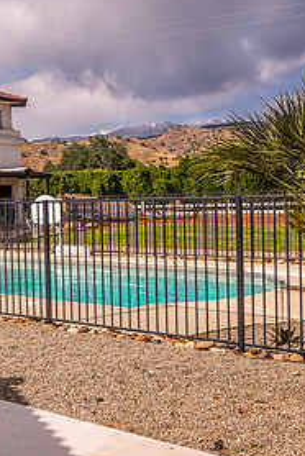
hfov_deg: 26.3
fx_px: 634
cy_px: 216
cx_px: 41
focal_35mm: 50
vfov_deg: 39.5
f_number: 8
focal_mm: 24
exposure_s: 1/125
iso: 64
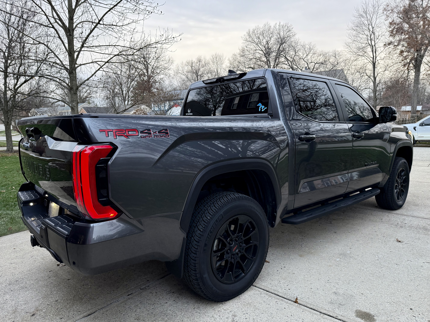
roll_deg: +2.3
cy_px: 161
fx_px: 298
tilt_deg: -6.9
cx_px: 215
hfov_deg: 71.6
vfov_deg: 56.8
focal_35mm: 24
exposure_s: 1/123
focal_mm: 6.76
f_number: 1.78
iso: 250
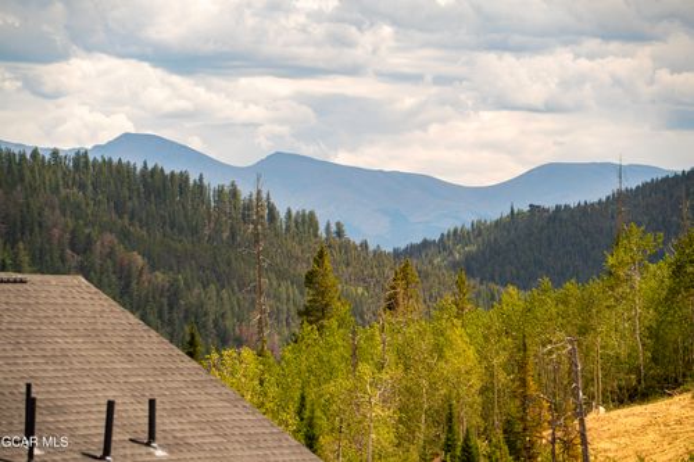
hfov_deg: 9.2
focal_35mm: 223
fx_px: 4298
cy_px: 231
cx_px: 347
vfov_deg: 6.2
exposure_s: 1/100
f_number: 10
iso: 100
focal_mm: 223
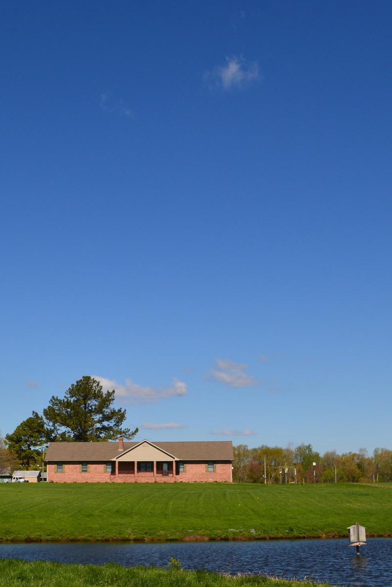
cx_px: 98
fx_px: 849
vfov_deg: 38.2
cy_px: 315
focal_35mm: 52
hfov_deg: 25.7
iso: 280
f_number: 11
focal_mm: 20
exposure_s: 1/500
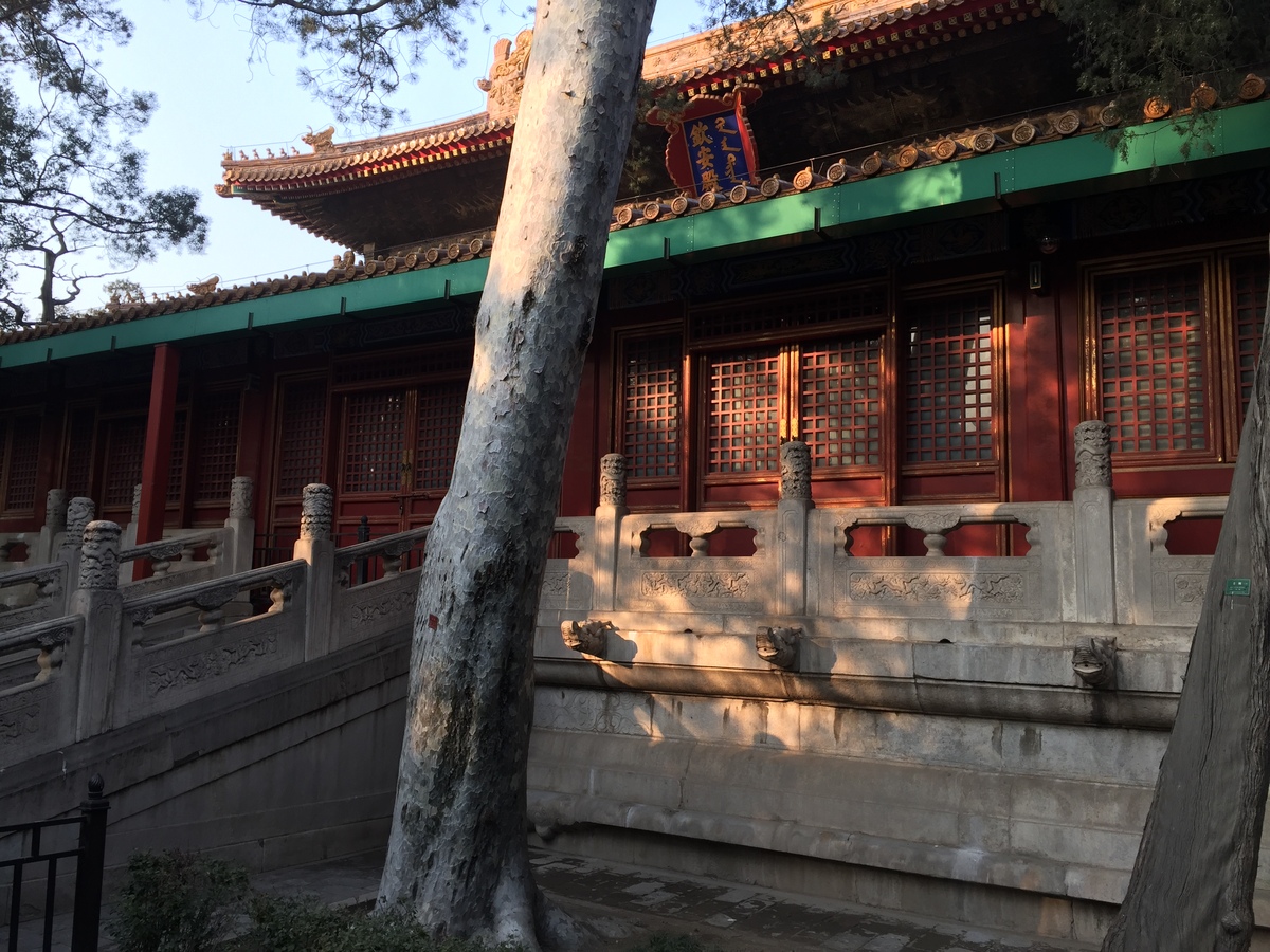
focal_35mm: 29
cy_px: 476
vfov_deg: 48.2
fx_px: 1064
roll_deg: -1.6
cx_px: 635
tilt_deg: +8.5
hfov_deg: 61.7
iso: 32
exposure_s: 1/178
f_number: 2.2
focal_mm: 4.15
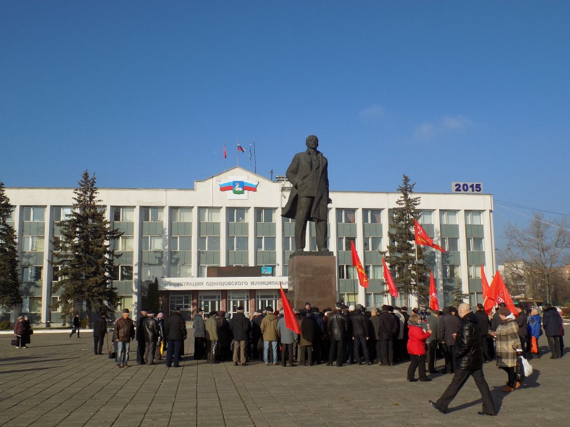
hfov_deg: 50.1
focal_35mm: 37
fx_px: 609
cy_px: 214
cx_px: 285
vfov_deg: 38.7
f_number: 3.5
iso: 80
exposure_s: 1/1500
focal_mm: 6.6
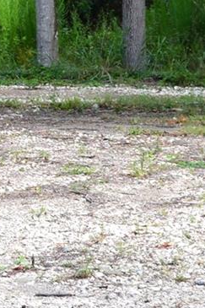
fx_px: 1573
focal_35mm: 184
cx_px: -215
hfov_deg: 7.2
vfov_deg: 11.1
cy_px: -10
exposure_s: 1/200
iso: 400
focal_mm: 28
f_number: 10
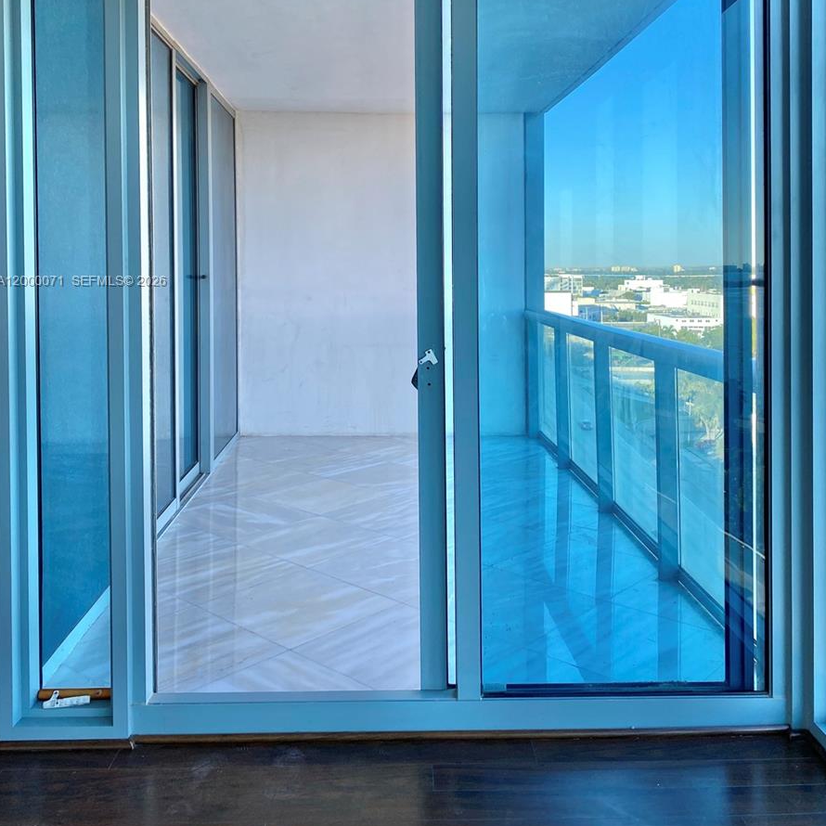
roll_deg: +0.2
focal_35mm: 31
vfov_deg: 51.6
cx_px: 412
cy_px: 282
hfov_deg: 52.5
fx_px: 837
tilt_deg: +0.0
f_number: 1.8
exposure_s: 1/121
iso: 32
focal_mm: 4.25
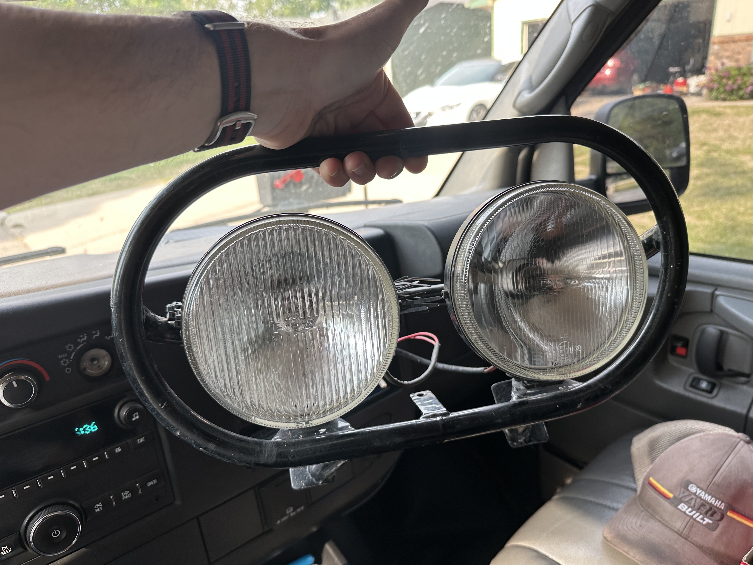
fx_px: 522
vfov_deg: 56.8
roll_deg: +2.3
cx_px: 376
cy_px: 282
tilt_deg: -20.0
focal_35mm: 24
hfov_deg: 71.6
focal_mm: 6.86
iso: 64
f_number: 1.78
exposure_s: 1/142
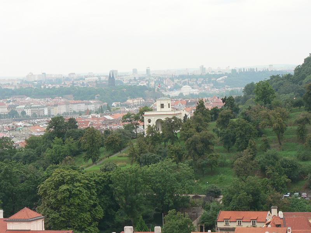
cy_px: 116
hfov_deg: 15.2
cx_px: 156
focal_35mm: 130
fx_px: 1168
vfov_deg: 11.4
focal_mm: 21.6
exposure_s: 1/250
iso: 80
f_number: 4
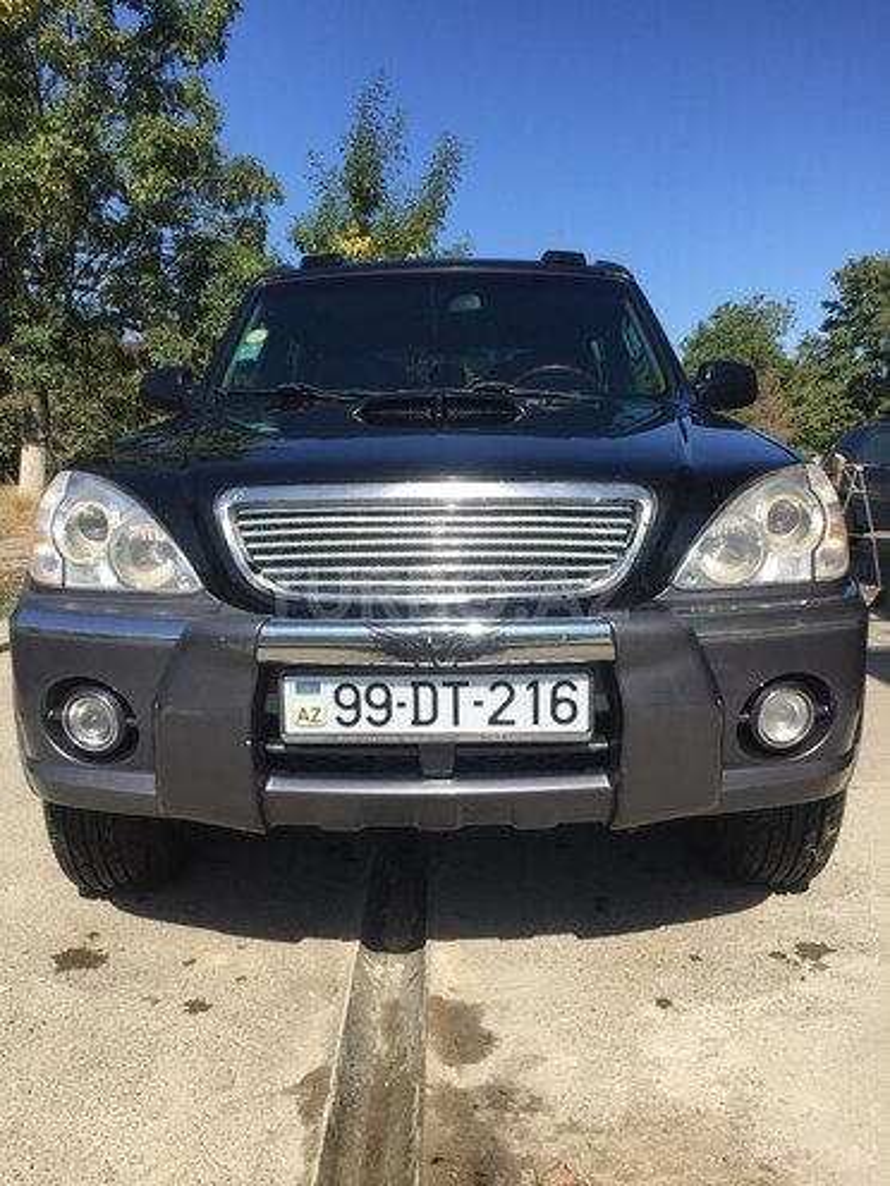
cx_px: 445
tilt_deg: -7.3
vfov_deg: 61.7
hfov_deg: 48.2
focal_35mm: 29
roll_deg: +0.4
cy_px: 593
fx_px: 994
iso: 32
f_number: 2.2
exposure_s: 1/1721
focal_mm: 4.15
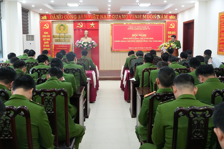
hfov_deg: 51.9
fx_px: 230
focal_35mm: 37
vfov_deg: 35.9
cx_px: 112
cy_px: 74
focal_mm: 25
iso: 3200
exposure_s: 1/125
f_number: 4
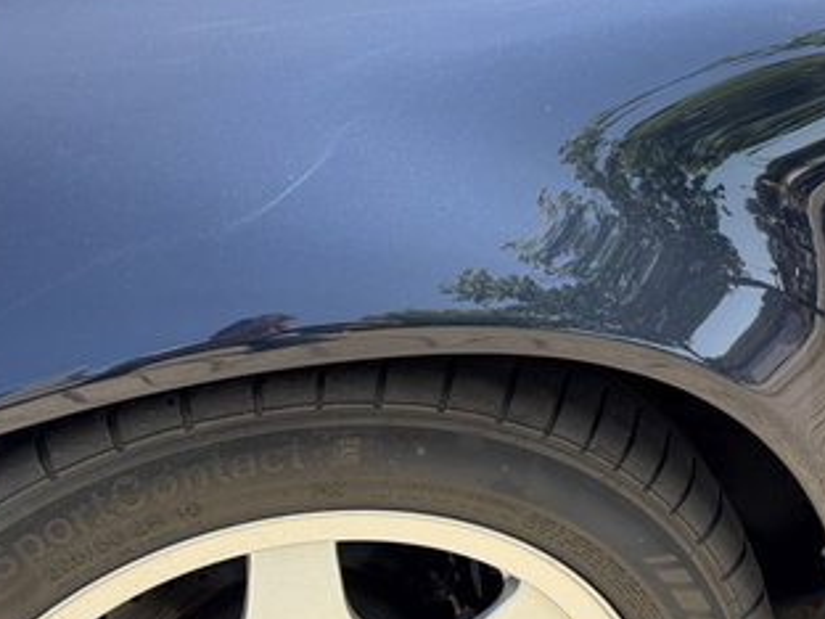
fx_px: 1406
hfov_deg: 30.9
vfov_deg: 24.6
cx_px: 769
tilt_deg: -17.8
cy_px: 183
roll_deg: +1.4
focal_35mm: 59
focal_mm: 6.76
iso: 100
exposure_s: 1/813
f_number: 1.78
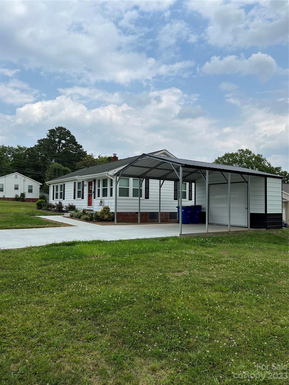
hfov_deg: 53.1
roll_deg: -0.7
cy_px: 192
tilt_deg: +3.5
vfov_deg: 67.3
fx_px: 289
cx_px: 144
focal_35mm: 26
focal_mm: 5.7
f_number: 1.5
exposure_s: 1/5076
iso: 50
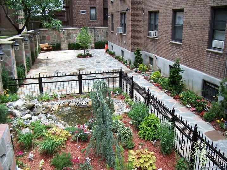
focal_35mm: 34
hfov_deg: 53.9
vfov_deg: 41.8
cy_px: 85
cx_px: 114
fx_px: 223
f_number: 2.7
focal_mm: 5.6
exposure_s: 1/250
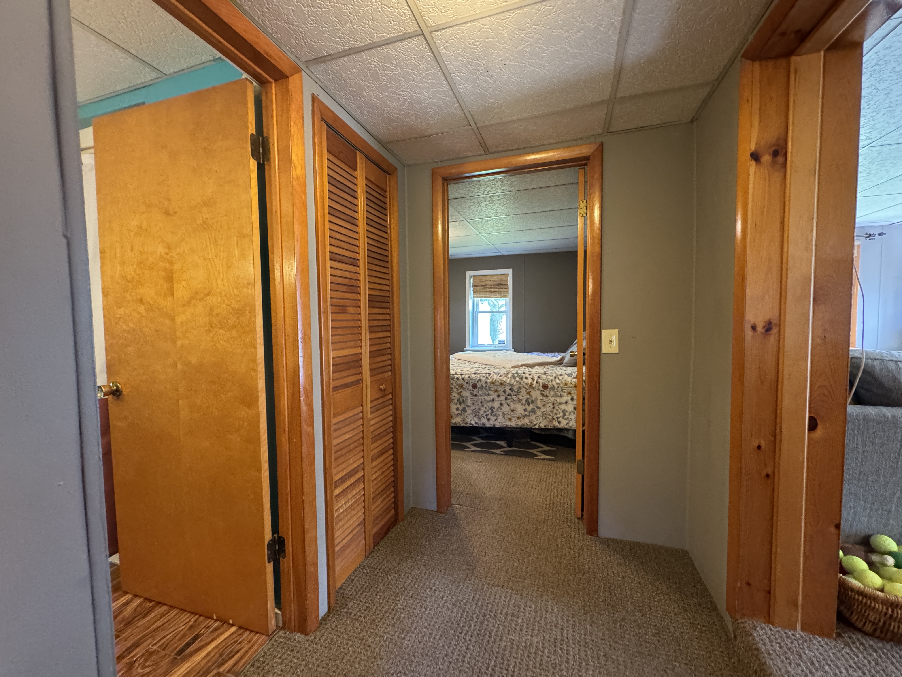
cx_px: 451
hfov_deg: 102.1
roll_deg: +1.0
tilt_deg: -2.4
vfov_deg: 85.7
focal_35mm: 14
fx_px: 365
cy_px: 338
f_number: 2.2
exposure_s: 1/60
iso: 800
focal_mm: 2.22
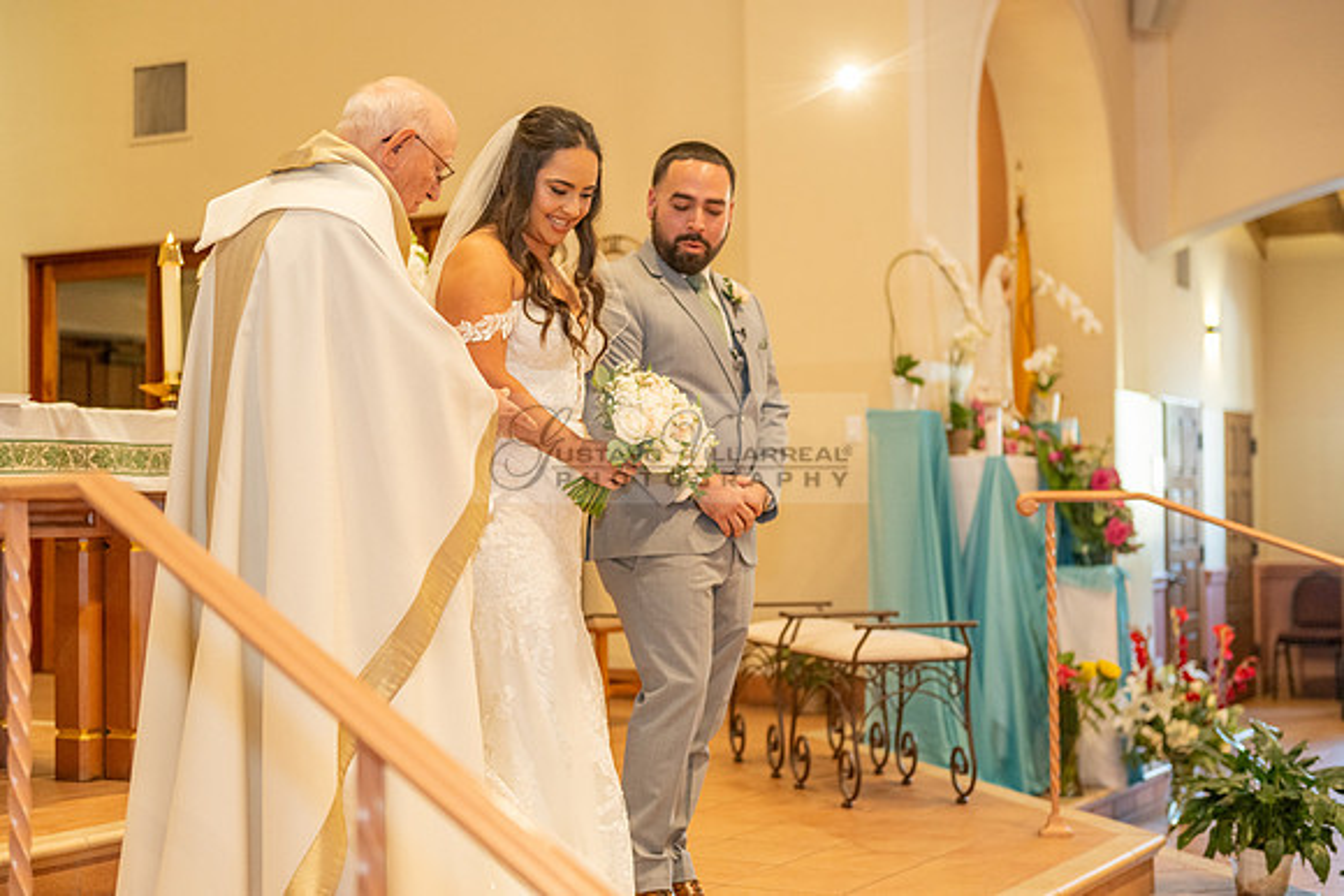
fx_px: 2054
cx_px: 672
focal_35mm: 55
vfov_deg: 24.6
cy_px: 448
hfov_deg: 36.2
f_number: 2.8
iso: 1600
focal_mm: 55
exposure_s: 1/160
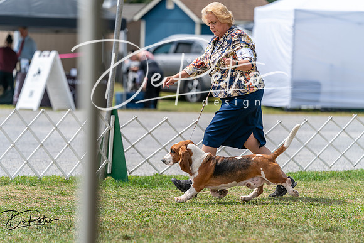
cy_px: 122
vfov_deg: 7.1
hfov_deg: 10.6
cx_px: 182
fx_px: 1962
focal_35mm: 194
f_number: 4
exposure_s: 1/1600
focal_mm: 194
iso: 160
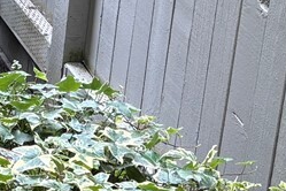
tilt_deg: -19.0
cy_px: -48
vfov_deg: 7.8
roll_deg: -1.5
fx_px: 1382
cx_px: -333
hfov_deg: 10.6
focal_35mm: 174
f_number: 1.6
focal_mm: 5.96
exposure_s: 1/121
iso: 64
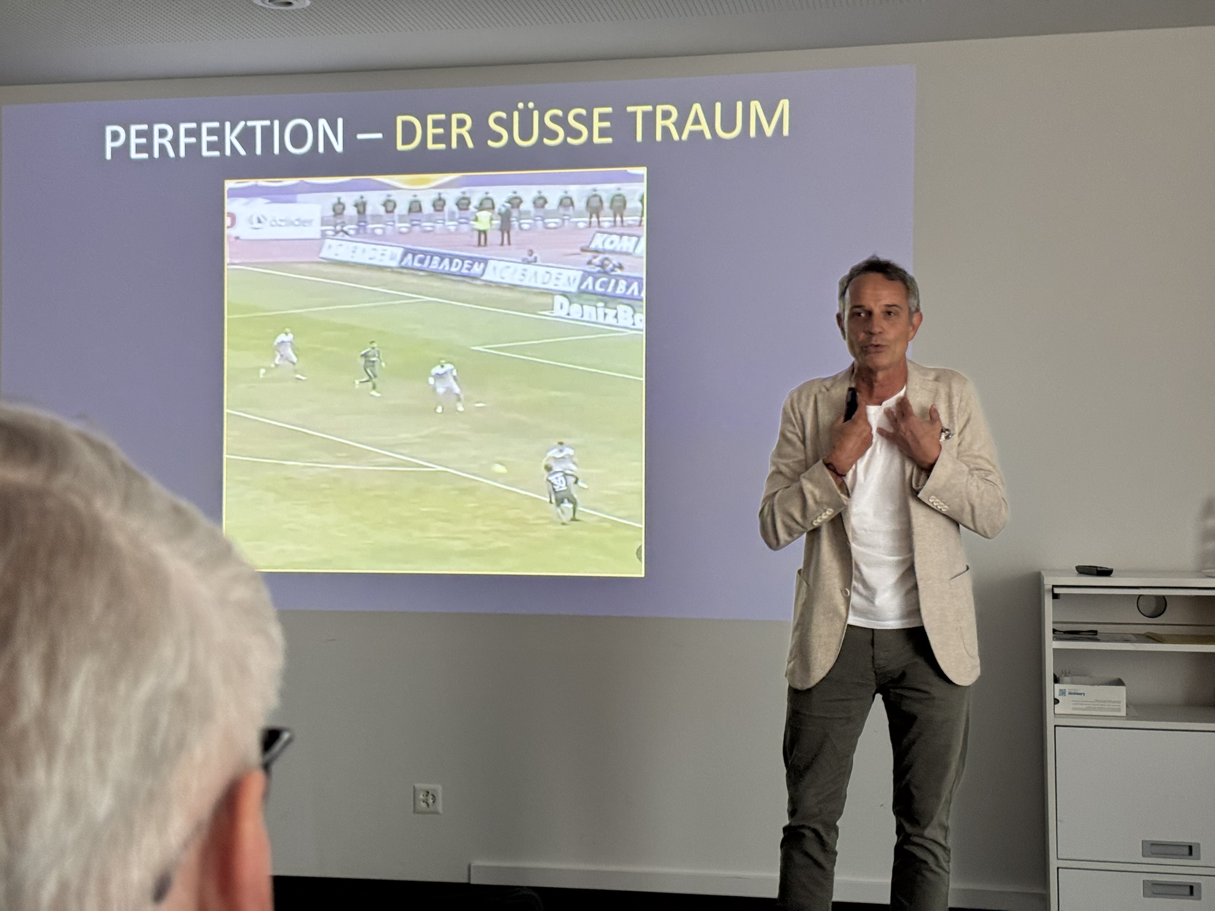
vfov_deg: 30.3
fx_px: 1685
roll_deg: +0.2
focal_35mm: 48
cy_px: 456
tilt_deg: +1.8
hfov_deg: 39.7
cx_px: 608
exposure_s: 1/60
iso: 200
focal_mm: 6.76
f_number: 1.78
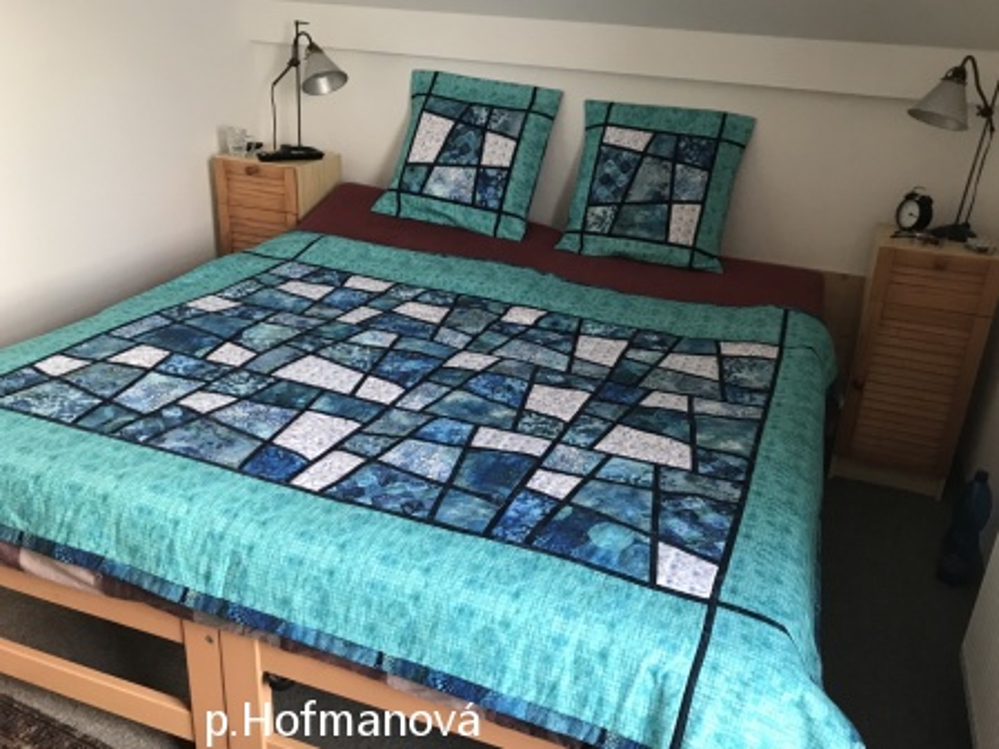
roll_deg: -3.8
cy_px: 374
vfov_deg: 49.8
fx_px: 808
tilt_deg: -20.9
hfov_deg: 63.4
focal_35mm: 28
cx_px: 500
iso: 40
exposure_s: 1/17
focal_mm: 3.99
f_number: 1.8
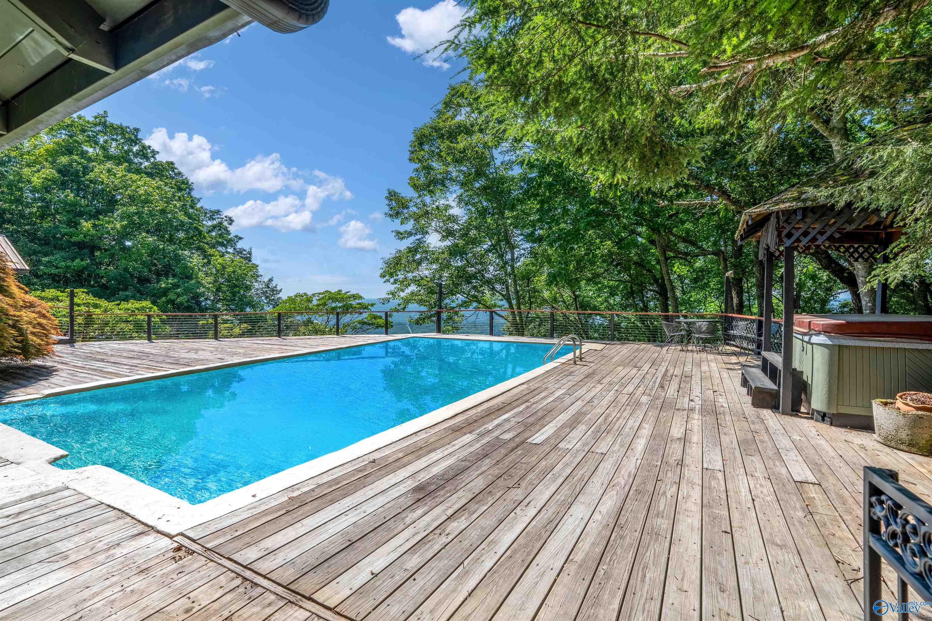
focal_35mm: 16
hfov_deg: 96.7
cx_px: 466
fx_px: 414
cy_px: 310
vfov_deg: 73.7
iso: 250
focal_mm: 16
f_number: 9
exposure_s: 1/8000
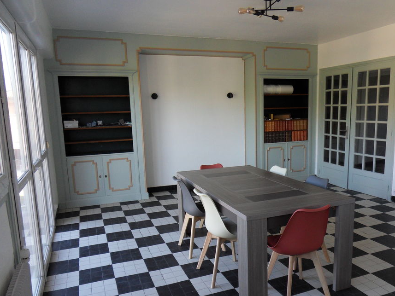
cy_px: 165
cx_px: 225
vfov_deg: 49.7
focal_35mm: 28
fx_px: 320
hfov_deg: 63.2
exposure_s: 1/45
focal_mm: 4.2
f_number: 3.3
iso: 120
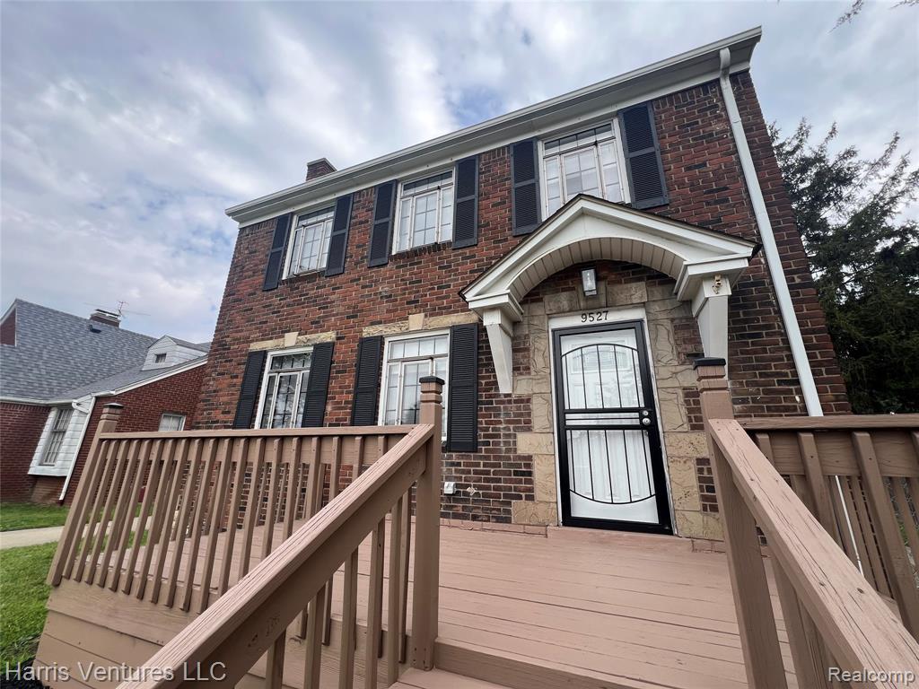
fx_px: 345
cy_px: 344
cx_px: 460
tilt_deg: +17.8
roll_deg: -1.5
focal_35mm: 13
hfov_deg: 106.2
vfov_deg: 89.9
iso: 32
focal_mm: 1.57
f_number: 1.8
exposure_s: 1/394
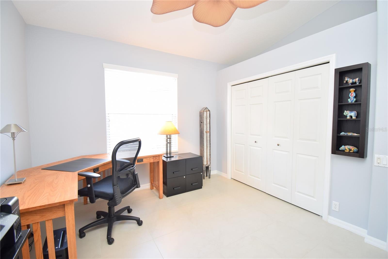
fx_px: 162
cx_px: 194
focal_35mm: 15
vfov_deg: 77.3
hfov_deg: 100.4
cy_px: 130
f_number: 4.5
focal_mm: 10
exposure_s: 1/4
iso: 100
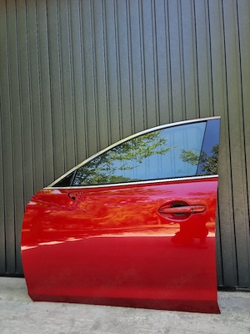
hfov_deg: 56.8
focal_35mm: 24
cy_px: 167
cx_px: 125
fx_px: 231
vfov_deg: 71.6
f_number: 1.8
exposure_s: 1/100
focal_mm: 6.7
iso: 50
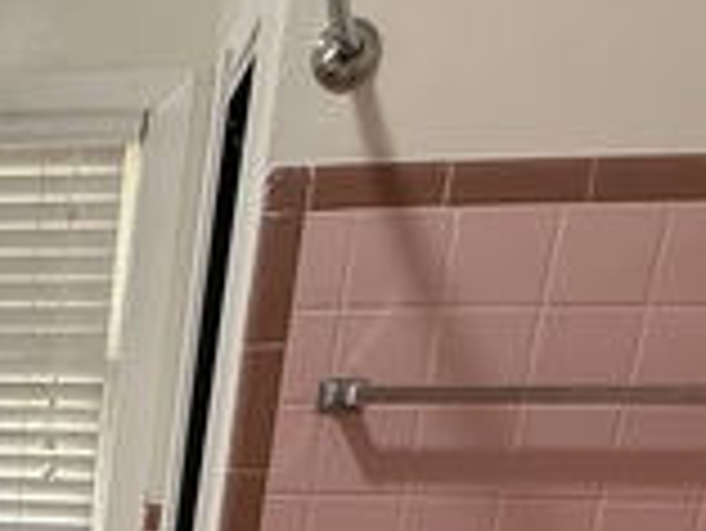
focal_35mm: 57
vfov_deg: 21.4
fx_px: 1163
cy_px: 806
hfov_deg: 27.8
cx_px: -220
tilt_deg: -19.5
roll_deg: -1.4
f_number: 2.2
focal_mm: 2.22
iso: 250
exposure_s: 1/120
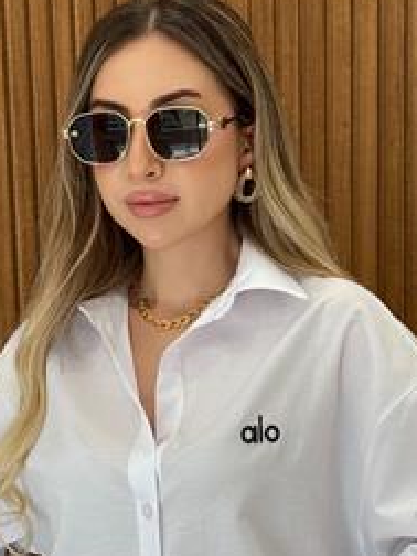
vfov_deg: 19.4
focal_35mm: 99
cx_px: 188
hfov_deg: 14.9
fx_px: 1590
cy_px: 507
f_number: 1.78
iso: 50
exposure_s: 1/138
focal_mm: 6.76
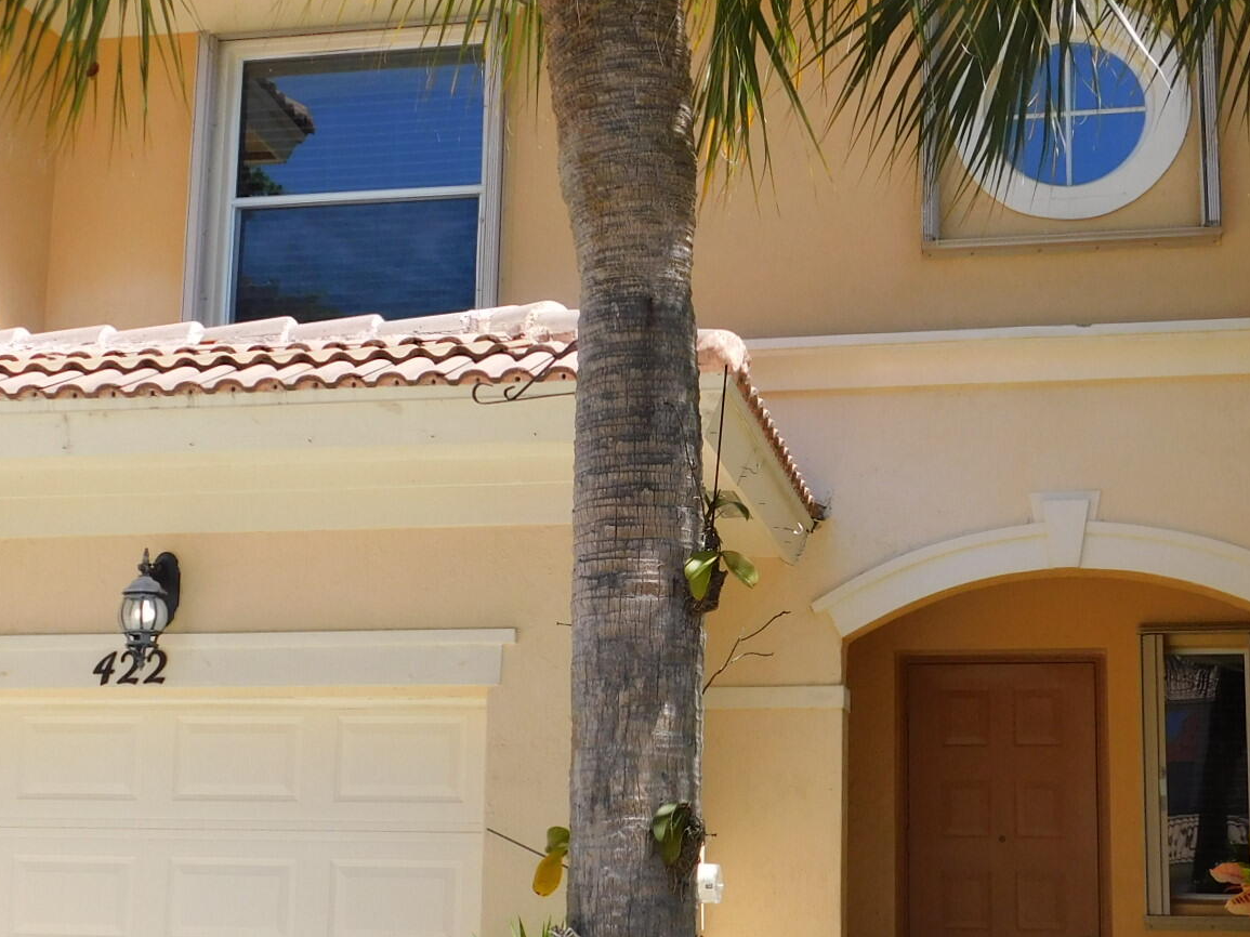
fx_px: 2130
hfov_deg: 32.7
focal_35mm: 59
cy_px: 553
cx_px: 650
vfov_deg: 24.8
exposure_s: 1/800
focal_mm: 5.3
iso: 125
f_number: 3.2
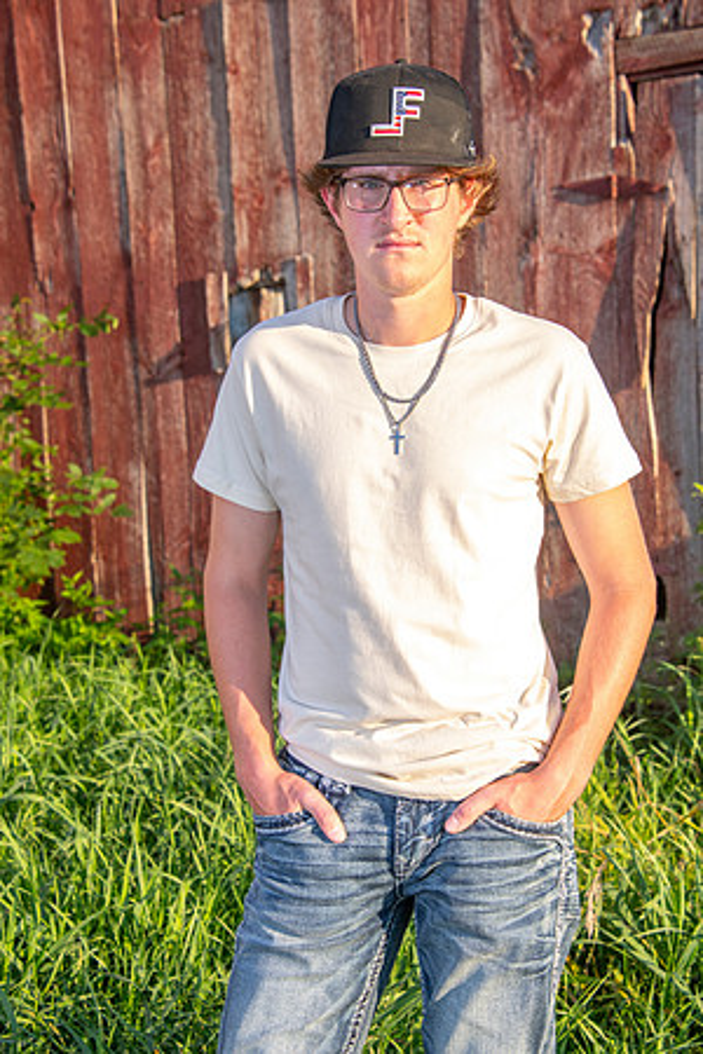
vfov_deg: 28.1
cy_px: 527
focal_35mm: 72
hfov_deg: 18.9
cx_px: 352
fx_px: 2109
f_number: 8
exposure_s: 1/160
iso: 400
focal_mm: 72
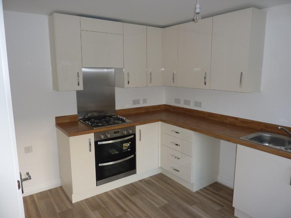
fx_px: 210
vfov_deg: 54.9
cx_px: 146
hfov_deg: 69.4
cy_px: 109
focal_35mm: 25
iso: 100
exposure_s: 1/30
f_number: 3.3
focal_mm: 4.1
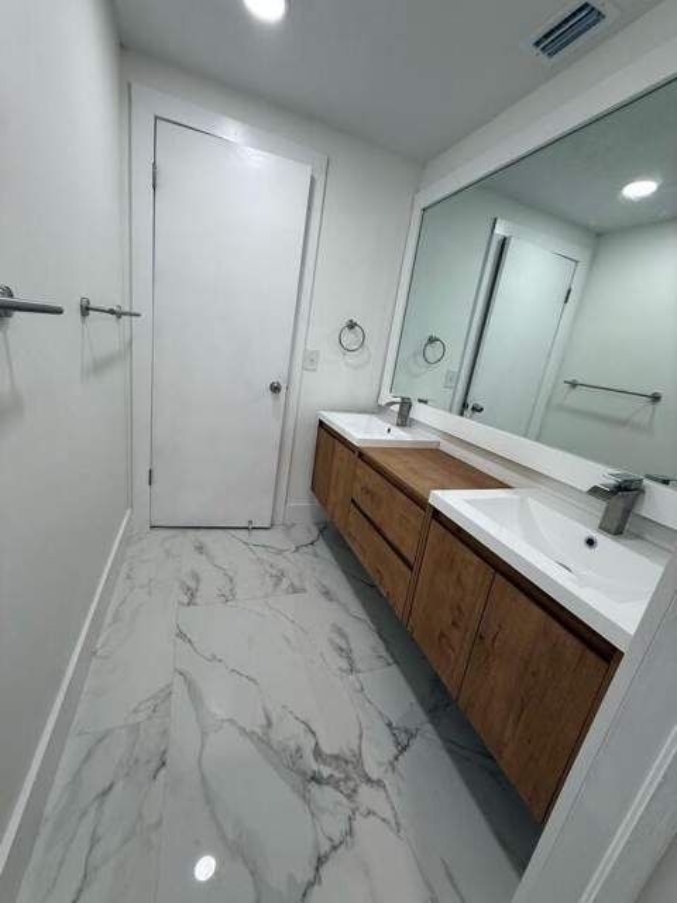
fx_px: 365
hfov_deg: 85.7
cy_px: 452
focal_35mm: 14
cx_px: 338
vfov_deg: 102.1
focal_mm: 2.22
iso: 100
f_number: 2.2
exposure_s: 1/120
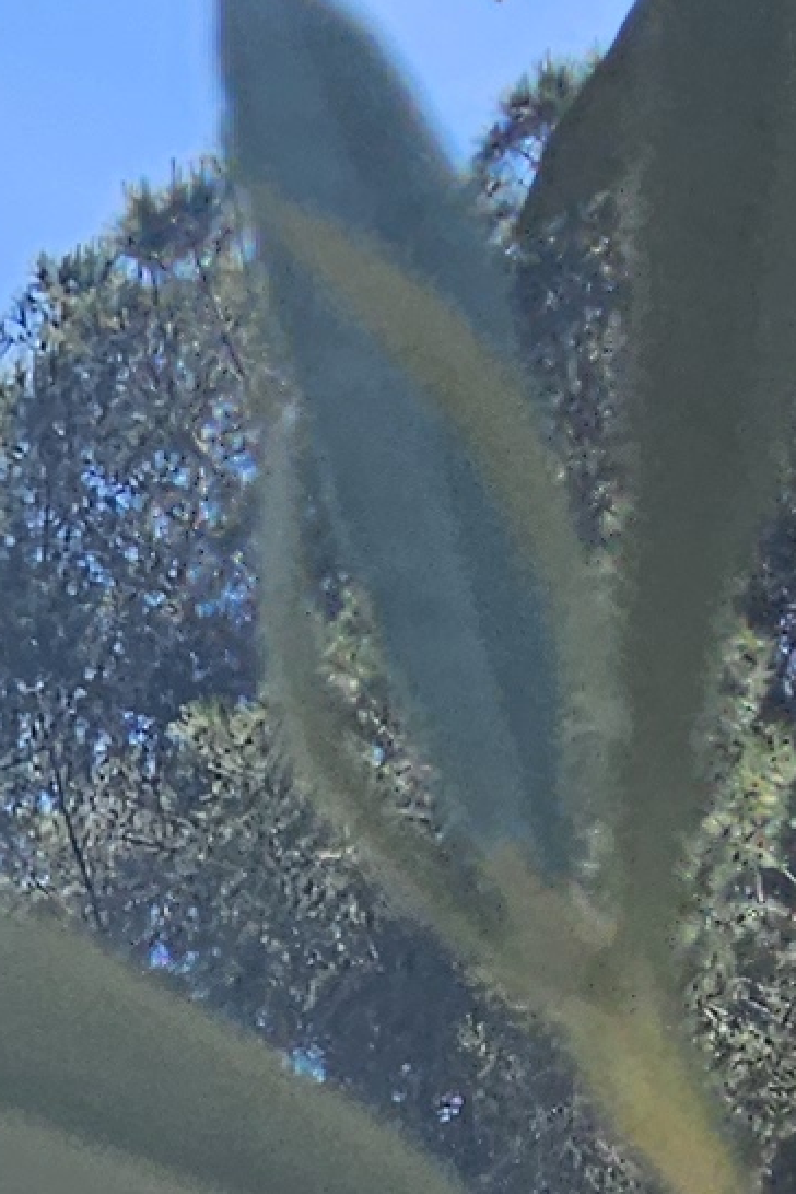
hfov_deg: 13.4
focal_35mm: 99
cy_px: 2139
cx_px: -206
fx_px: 3283
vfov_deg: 17.0
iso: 50
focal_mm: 2.2
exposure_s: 1/1794
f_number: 2.2
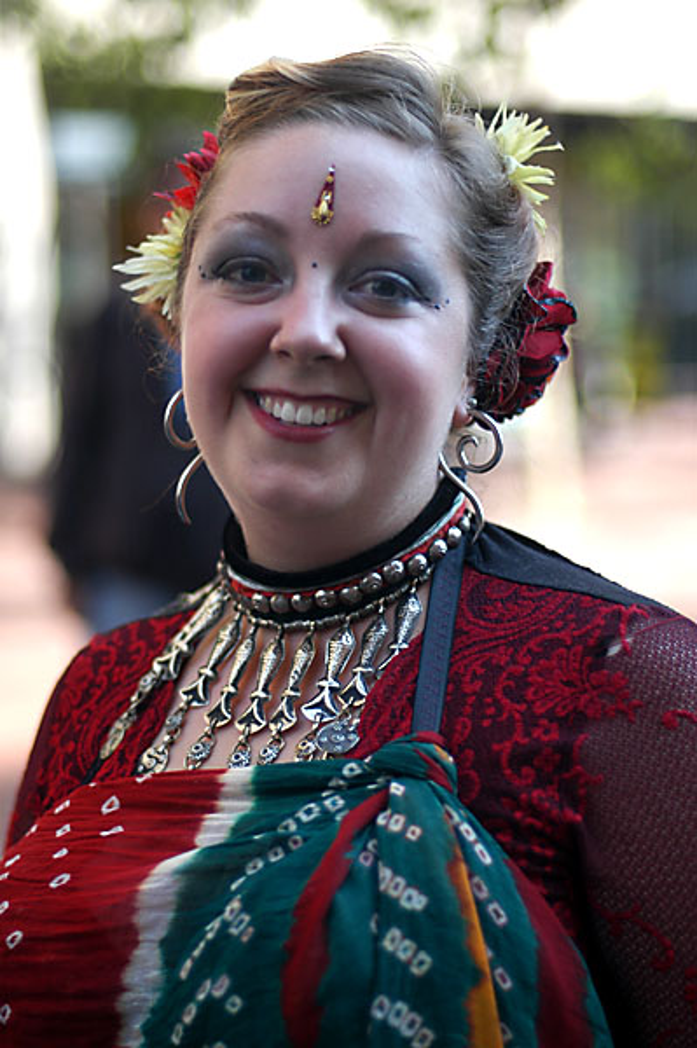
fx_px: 2182
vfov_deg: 27.0
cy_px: 524
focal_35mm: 75
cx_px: 348
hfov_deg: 18.2
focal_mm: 50
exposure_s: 1/1000
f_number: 1.4
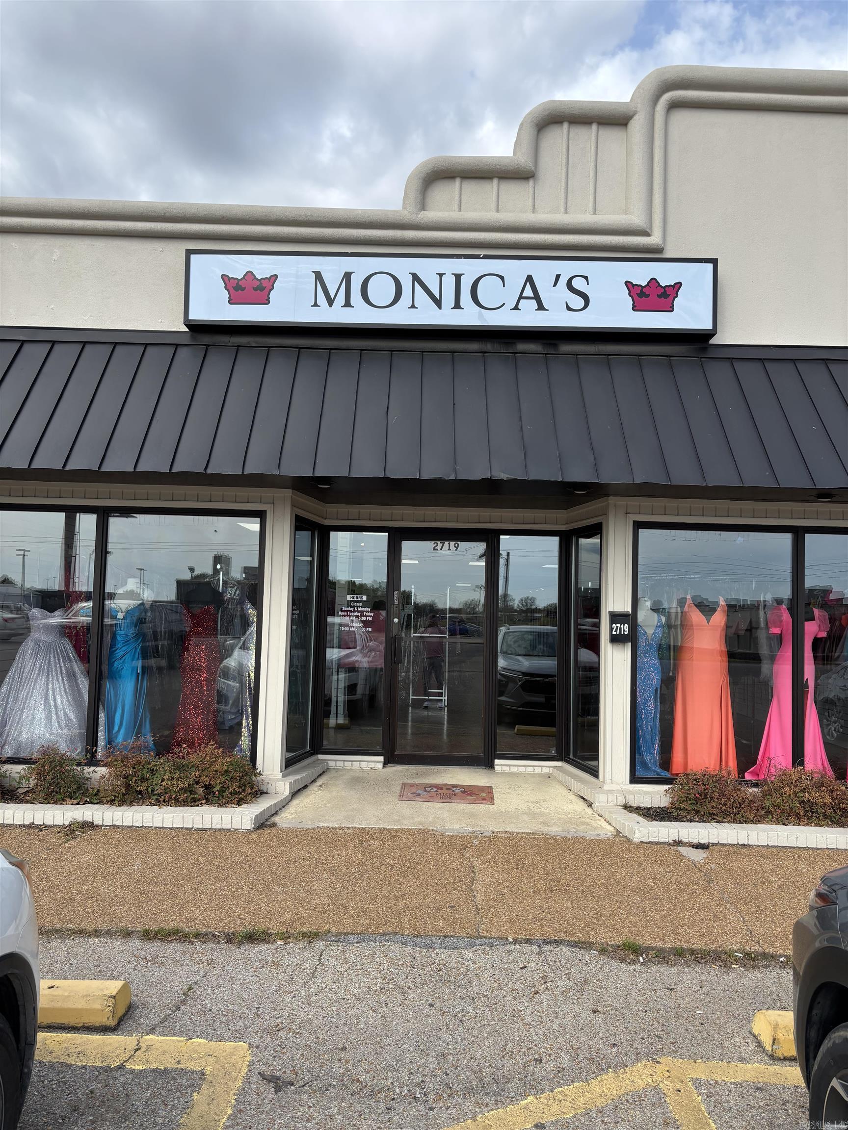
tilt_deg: +3.3
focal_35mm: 26
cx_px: 424
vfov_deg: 67.3
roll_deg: -2.5
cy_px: 565
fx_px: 849
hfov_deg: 53.1
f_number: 1.6
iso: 50
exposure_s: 1/2288
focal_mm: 5.96
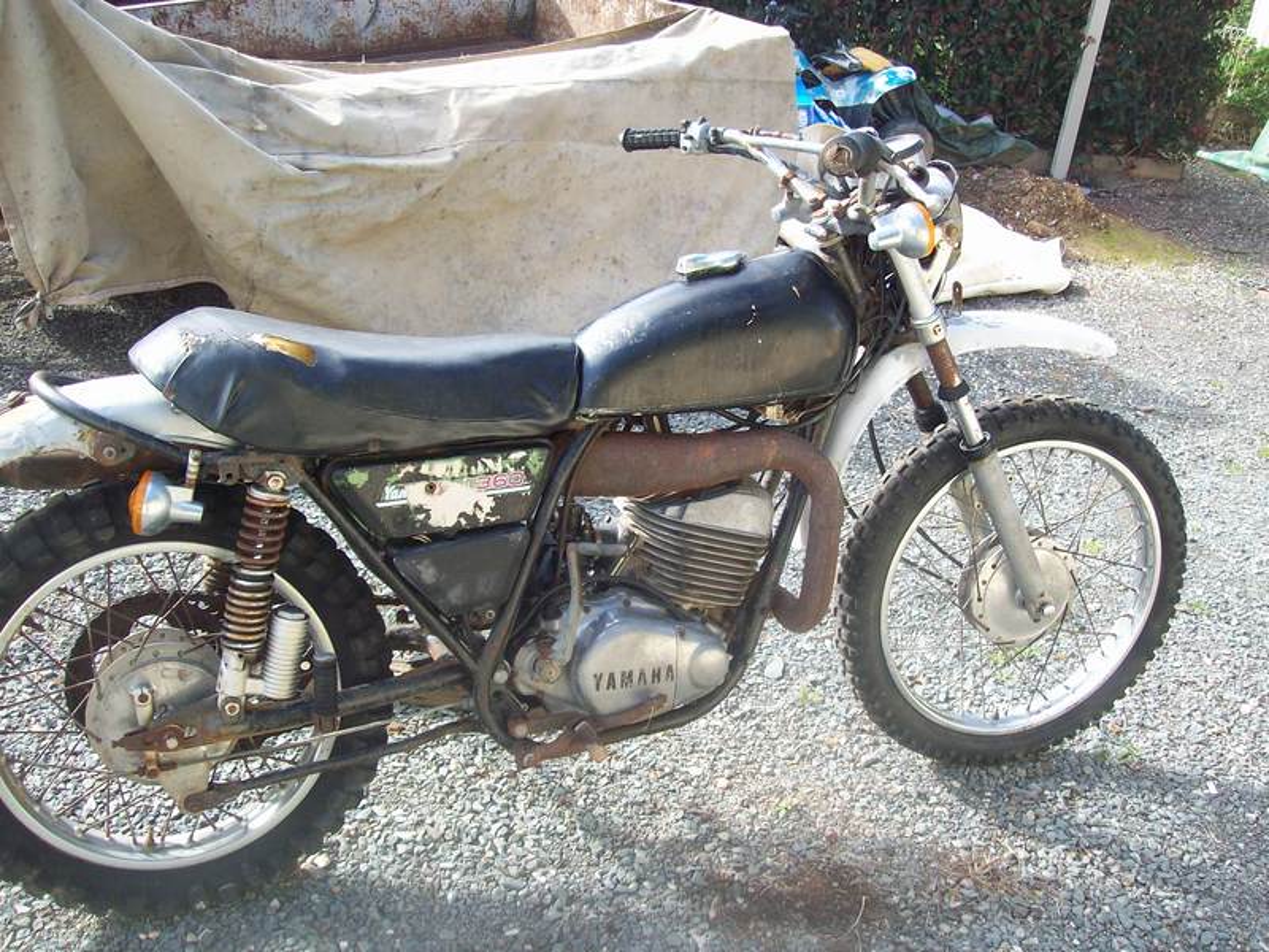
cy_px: 476
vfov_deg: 39.7
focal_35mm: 36
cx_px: 634
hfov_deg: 51.4
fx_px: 1320
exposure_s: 1/175
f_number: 2.7
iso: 80
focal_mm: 6
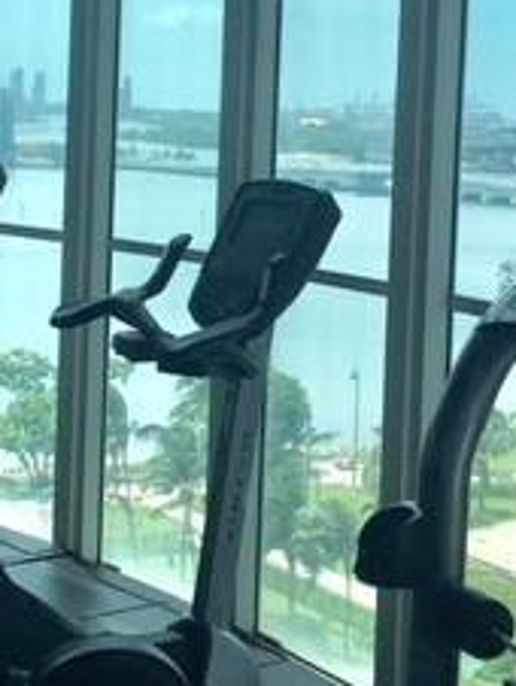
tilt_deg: -2.2
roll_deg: -1.3
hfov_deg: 17.6
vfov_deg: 23.6
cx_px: 0
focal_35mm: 82
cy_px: 185
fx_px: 1627
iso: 25
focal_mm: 4.15
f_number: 2.2
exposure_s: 1/1789
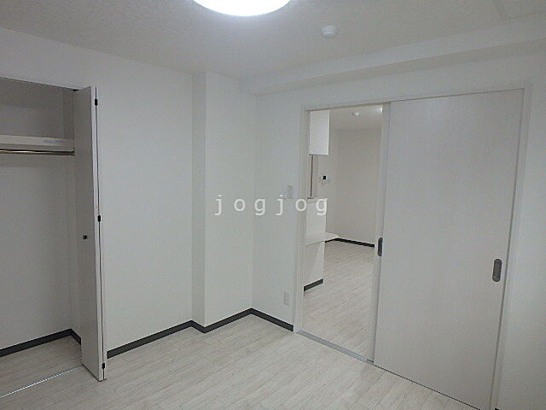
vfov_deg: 63.4
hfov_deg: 79.0
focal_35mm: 21
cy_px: 205
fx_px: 331
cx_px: 273
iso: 160
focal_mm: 3.7
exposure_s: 1/60
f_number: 3.5
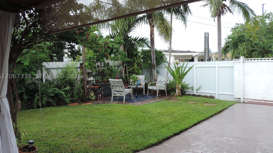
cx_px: 135
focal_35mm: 31
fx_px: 224
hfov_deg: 62.6
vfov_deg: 37.8
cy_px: 76
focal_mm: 4.9
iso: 80
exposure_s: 1/250
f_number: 3.1
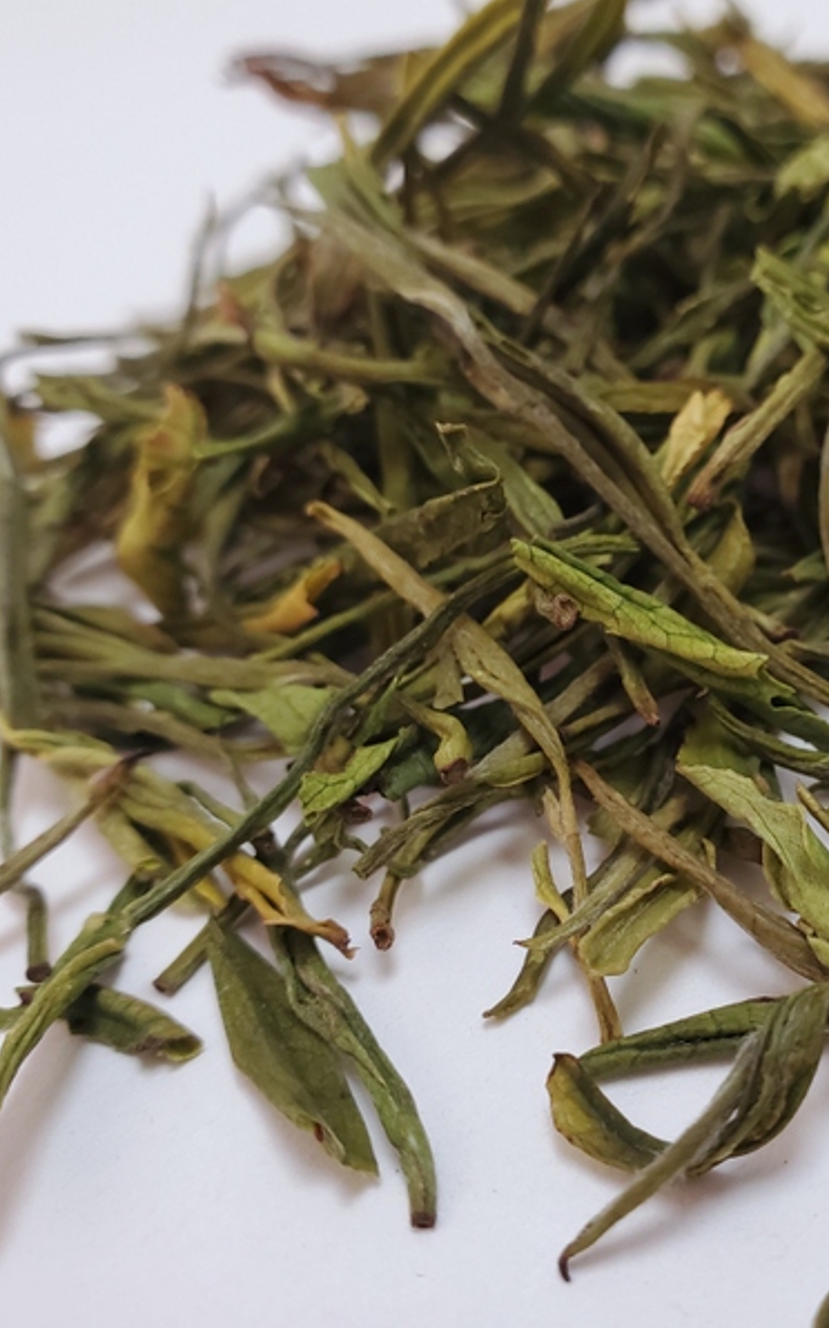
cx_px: 693
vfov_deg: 52.8
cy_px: 666
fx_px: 1339
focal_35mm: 37
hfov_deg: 33.2
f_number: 2.4
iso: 200
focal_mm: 4.3
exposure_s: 1/120
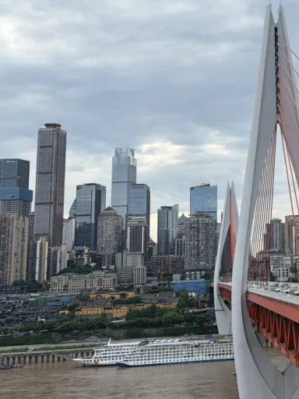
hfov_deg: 25.0
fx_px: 599
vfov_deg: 36.7
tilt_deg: +10.1
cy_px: 168
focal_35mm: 52
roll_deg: +2.2
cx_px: 367
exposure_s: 1/850
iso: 50
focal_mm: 5.96
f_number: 1.6
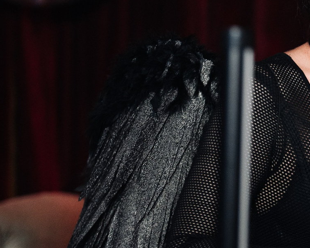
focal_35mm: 159
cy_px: -6
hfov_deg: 11.8
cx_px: 384
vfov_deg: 9.6
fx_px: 1458
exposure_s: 1/500
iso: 1600
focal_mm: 50
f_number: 1.2
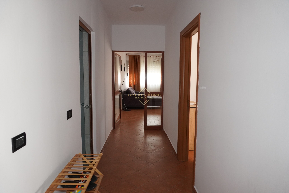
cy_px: 96
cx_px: 144
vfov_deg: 53.1
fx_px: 193
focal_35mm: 24
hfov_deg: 73.7
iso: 1600
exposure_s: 1/160
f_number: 5
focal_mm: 16
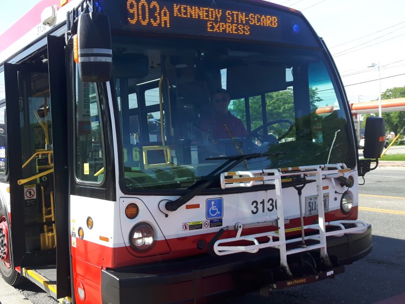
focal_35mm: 43
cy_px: 156
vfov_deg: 33.6
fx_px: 503
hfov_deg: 43.1
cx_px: 129
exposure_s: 1/528
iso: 40
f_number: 1.9
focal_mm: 3.7
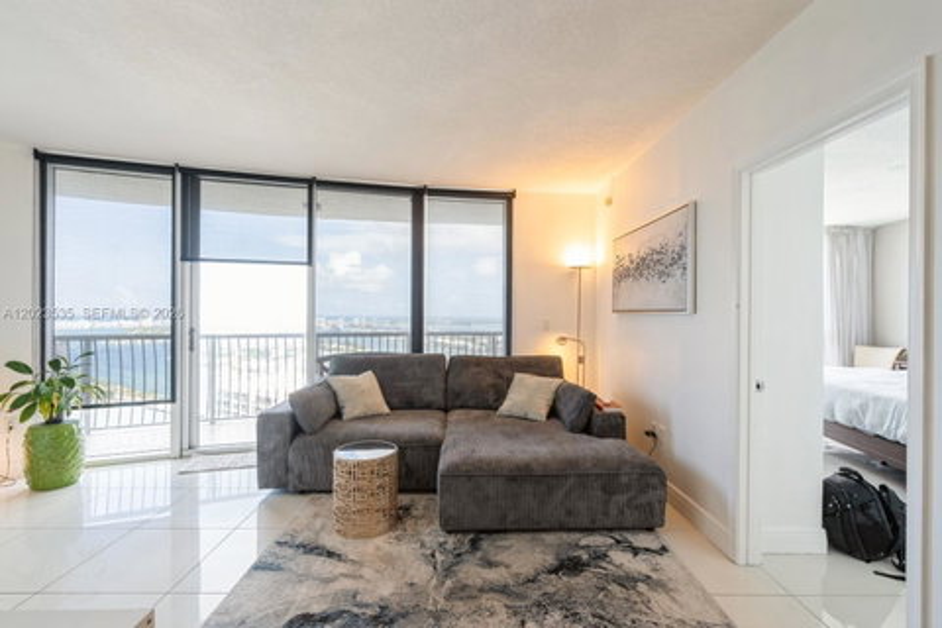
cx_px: 471
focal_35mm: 16
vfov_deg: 73.7
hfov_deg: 96.7
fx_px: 419
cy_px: 314
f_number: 8
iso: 160
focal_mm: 16
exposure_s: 1/8
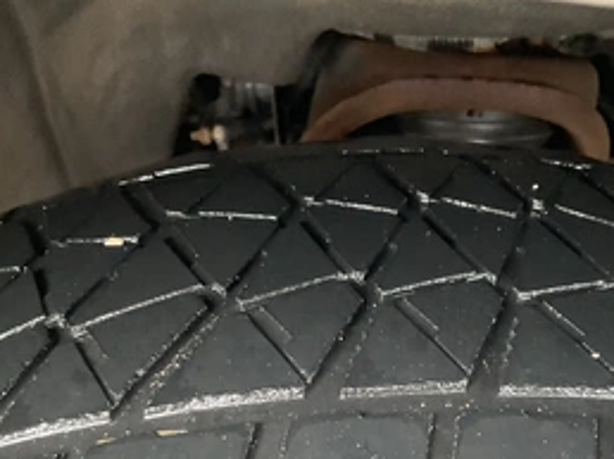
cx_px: 359
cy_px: 354
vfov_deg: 31.5
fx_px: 797
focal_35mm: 45
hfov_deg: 42.0
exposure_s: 1/60
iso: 200
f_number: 1.8
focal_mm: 3
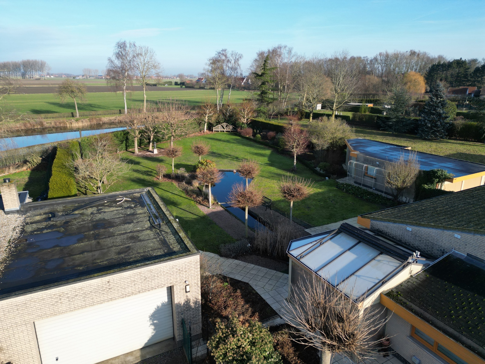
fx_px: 336
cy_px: 182
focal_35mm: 24
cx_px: 242
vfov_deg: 56.8
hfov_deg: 71.6
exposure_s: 1/1500
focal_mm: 6.72
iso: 110
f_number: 1.7
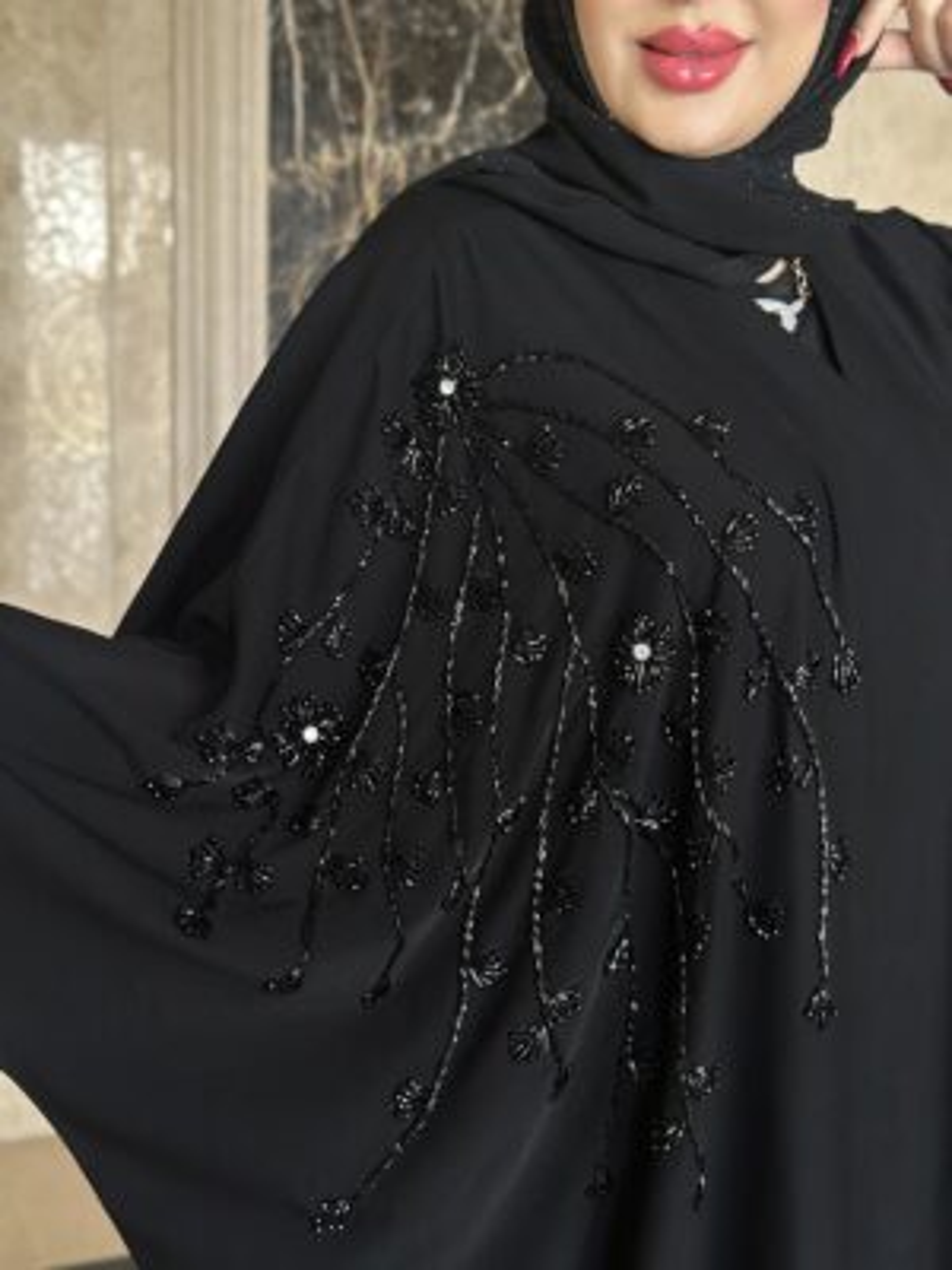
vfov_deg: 39.7
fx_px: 1760
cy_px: 635
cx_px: 476
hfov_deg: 30.3
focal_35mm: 48
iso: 400
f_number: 1.78
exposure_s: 1/53
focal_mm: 6.86
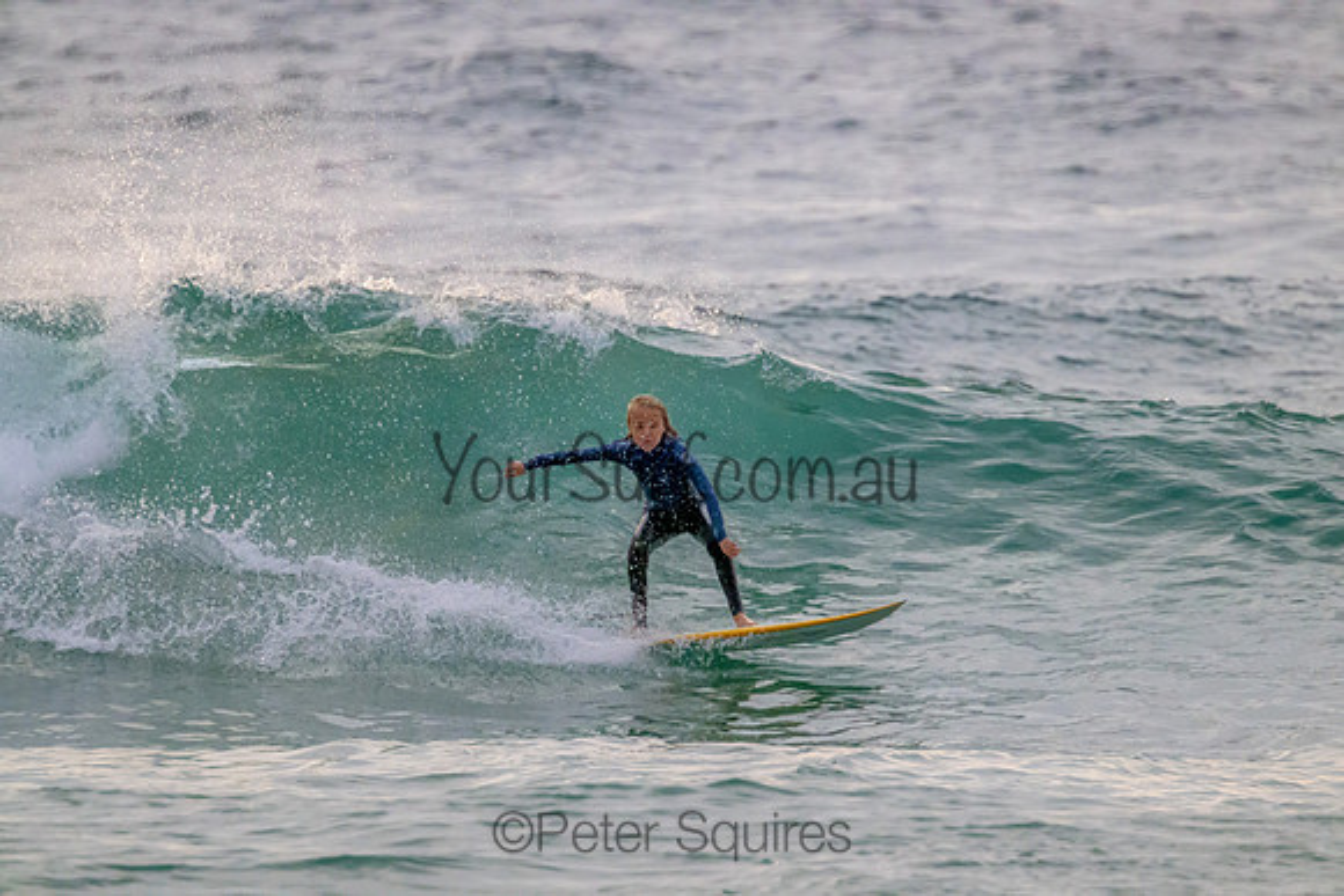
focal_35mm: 800
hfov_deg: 2.6
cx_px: 672
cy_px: 448
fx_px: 29872
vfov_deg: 1.7
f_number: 11
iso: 10000
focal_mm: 800
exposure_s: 1/2000
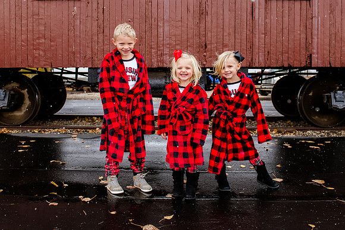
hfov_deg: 53.4
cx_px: 165
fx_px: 343
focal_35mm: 36
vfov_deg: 36.7
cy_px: 78
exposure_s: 1/640
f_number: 5
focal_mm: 26
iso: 800
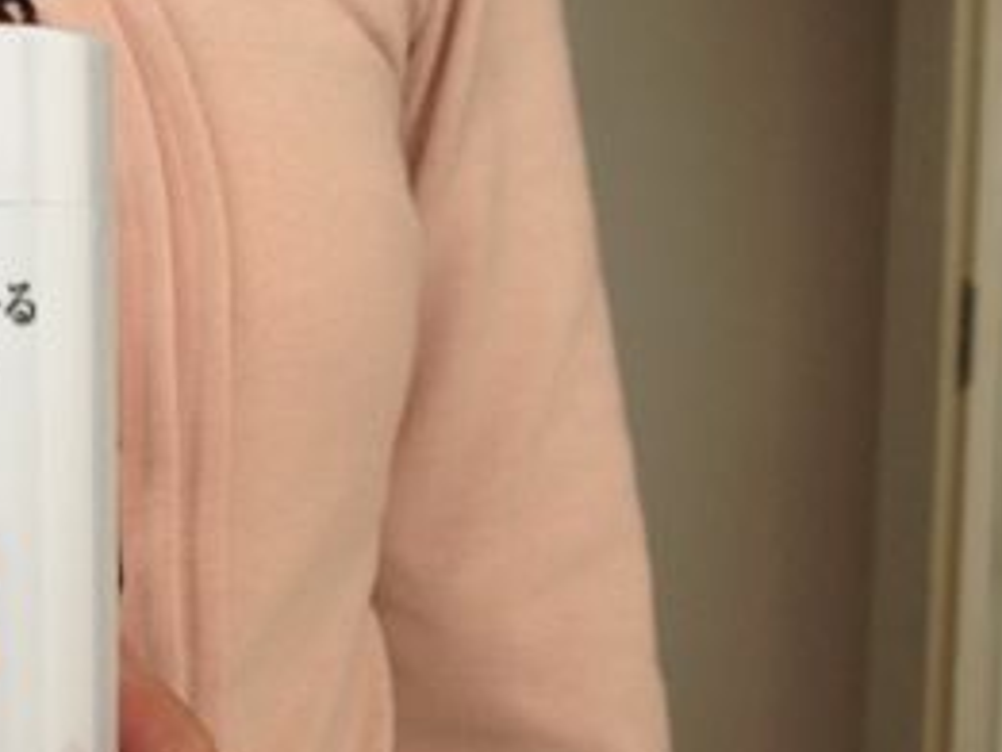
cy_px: 533
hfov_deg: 22.5
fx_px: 2346
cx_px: -154
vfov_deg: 18.1
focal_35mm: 81
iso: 64
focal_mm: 4.13
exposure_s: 1/40
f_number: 2.4
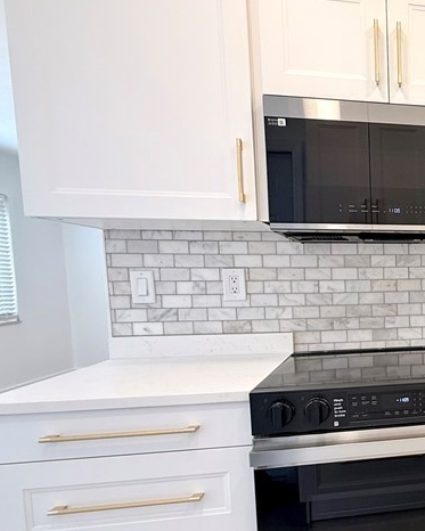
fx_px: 472
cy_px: 319
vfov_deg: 58.3
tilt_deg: -5.3
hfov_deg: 38.4
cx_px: 488
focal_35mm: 30
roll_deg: +0.3
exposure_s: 1/120
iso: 64
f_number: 2.2
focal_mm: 2.22
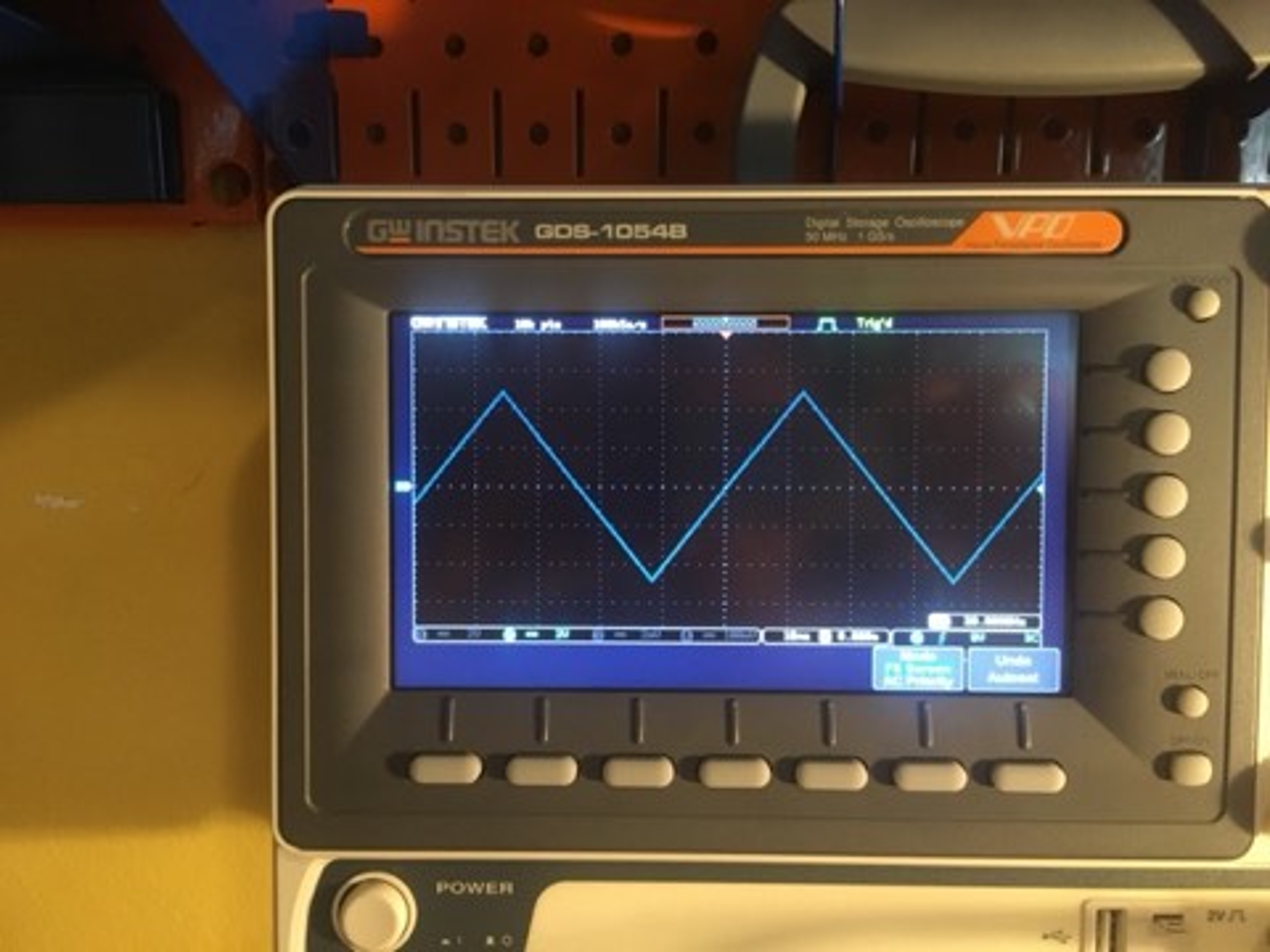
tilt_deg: -12.0
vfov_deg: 48.2
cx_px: 635
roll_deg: -0.5
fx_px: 1064
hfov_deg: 61.7
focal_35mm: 29
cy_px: 476
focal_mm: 4.15
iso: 200
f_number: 2.2
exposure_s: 1/30
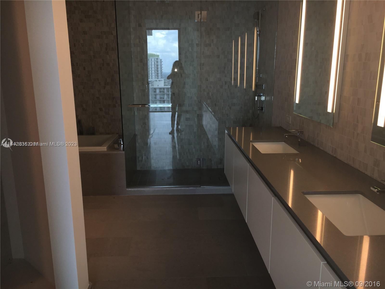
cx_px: 192
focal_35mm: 29
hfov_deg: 61.7
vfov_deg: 48.2
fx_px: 323
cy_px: 144
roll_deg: +0.0
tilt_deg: -12.6
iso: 25
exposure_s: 1/42
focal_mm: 4.15
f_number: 2.2
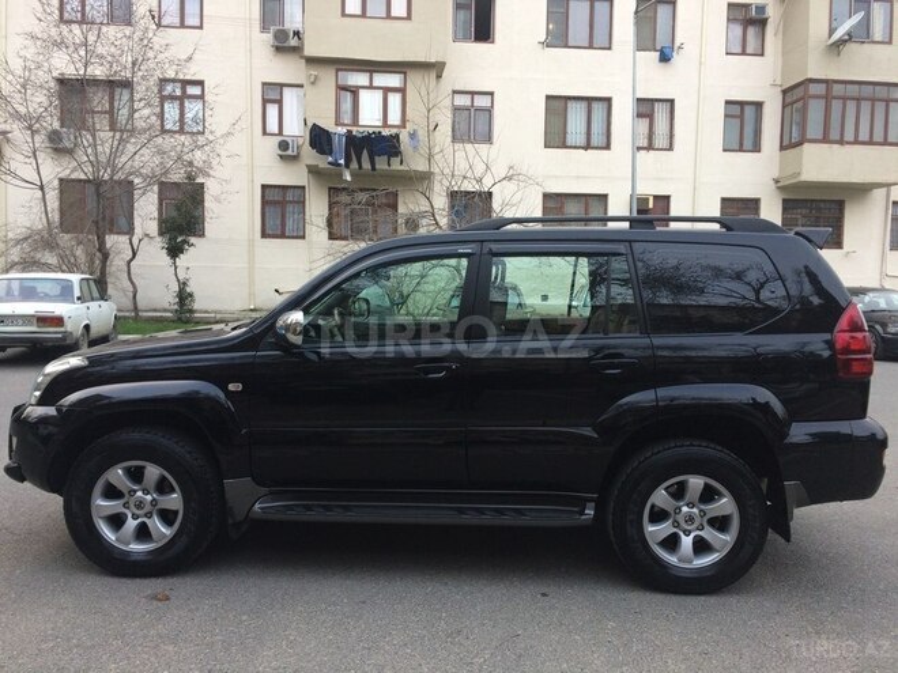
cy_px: 336
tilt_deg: -3.8
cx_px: 449
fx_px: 752
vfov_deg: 48.2
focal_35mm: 29
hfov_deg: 61.7
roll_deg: -0.4
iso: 64
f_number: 2.2
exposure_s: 1/100
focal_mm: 4.15
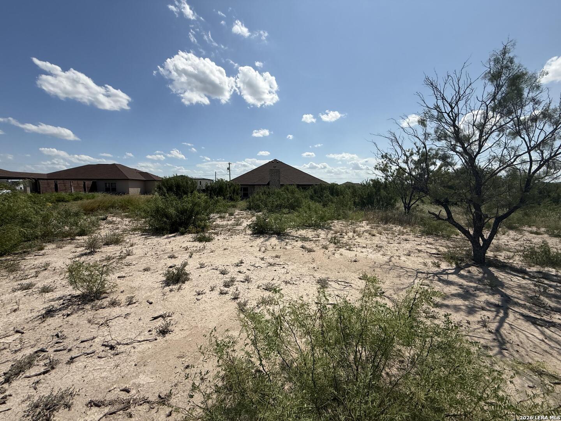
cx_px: 280
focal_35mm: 14
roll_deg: +0.9
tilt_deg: -4.1
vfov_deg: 85.7
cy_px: 210
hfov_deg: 102.1
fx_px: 227
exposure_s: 1/5155
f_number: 2.2
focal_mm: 2.22
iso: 50
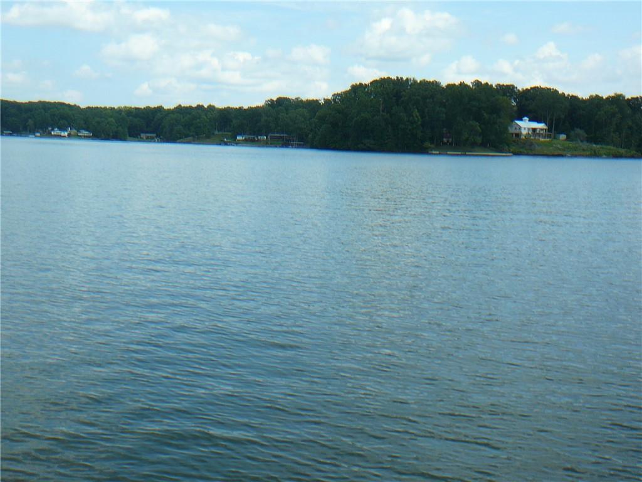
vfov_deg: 33.6
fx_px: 797
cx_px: 321
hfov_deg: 43.9
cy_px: 241
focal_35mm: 43
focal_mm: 6.4
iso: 80
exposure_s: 1/800
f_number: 3.2
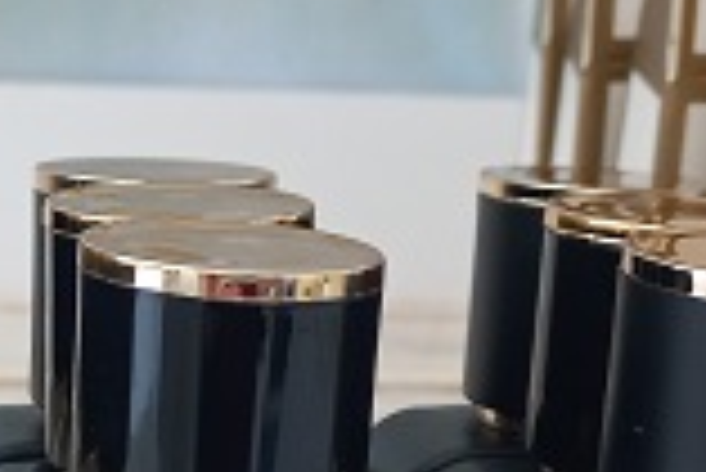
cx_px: 180
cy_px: 353
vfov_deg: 11.9
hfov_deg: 17.7
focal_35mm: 115
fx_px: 2257
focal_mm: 4.6
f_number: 1.8
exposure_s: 1/50
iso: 209
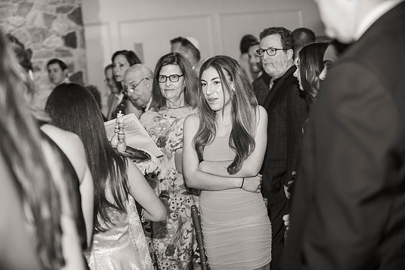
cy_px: 135
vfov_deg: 19.5
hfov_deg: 28.8
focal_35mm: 70
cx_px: 202
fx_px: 788
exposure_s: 1/125
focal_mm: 70
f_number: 3.2
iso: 1250
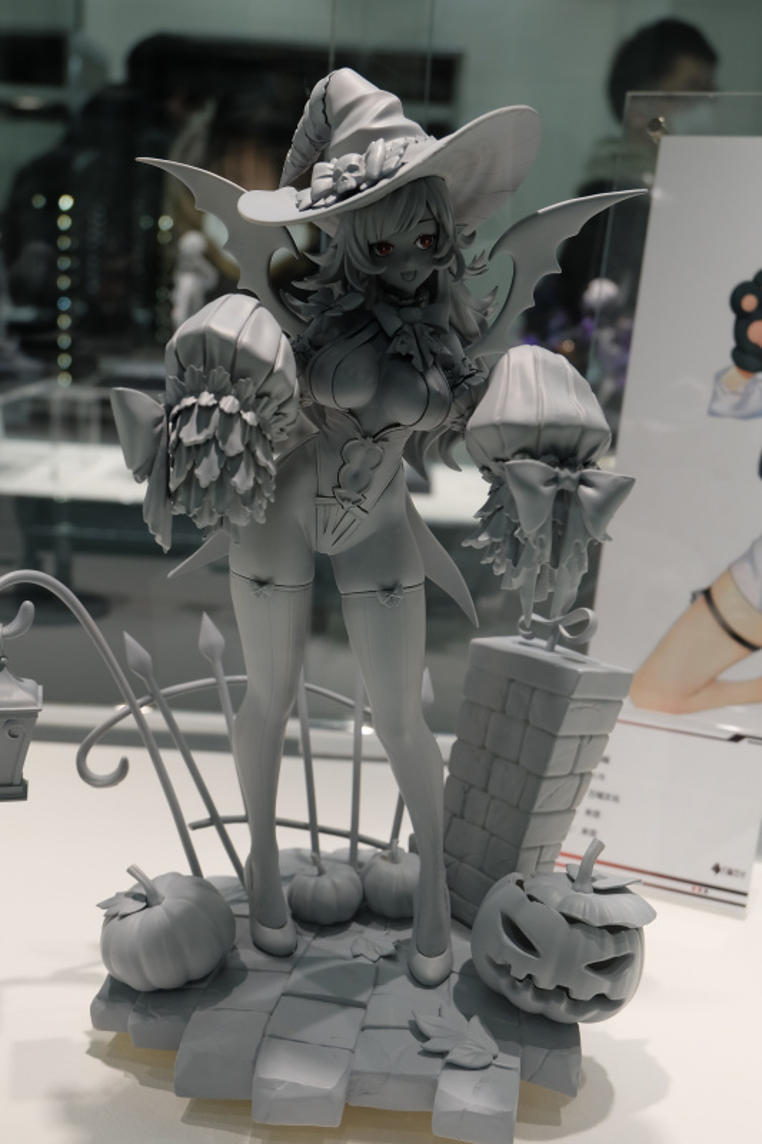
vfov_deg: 48.5
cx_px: 381
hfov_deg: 33.4
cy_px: 572
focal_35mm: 40
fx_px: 1270
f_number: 5.6
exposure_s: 1/125
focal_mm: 26.9
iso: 400
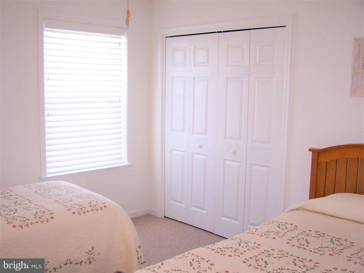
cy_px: 136
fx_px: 400
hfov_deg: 49.0
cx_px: 182
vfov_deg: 37.7
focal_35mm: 38
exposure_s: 1/90
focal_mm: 6.3
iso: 140
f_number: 2.8
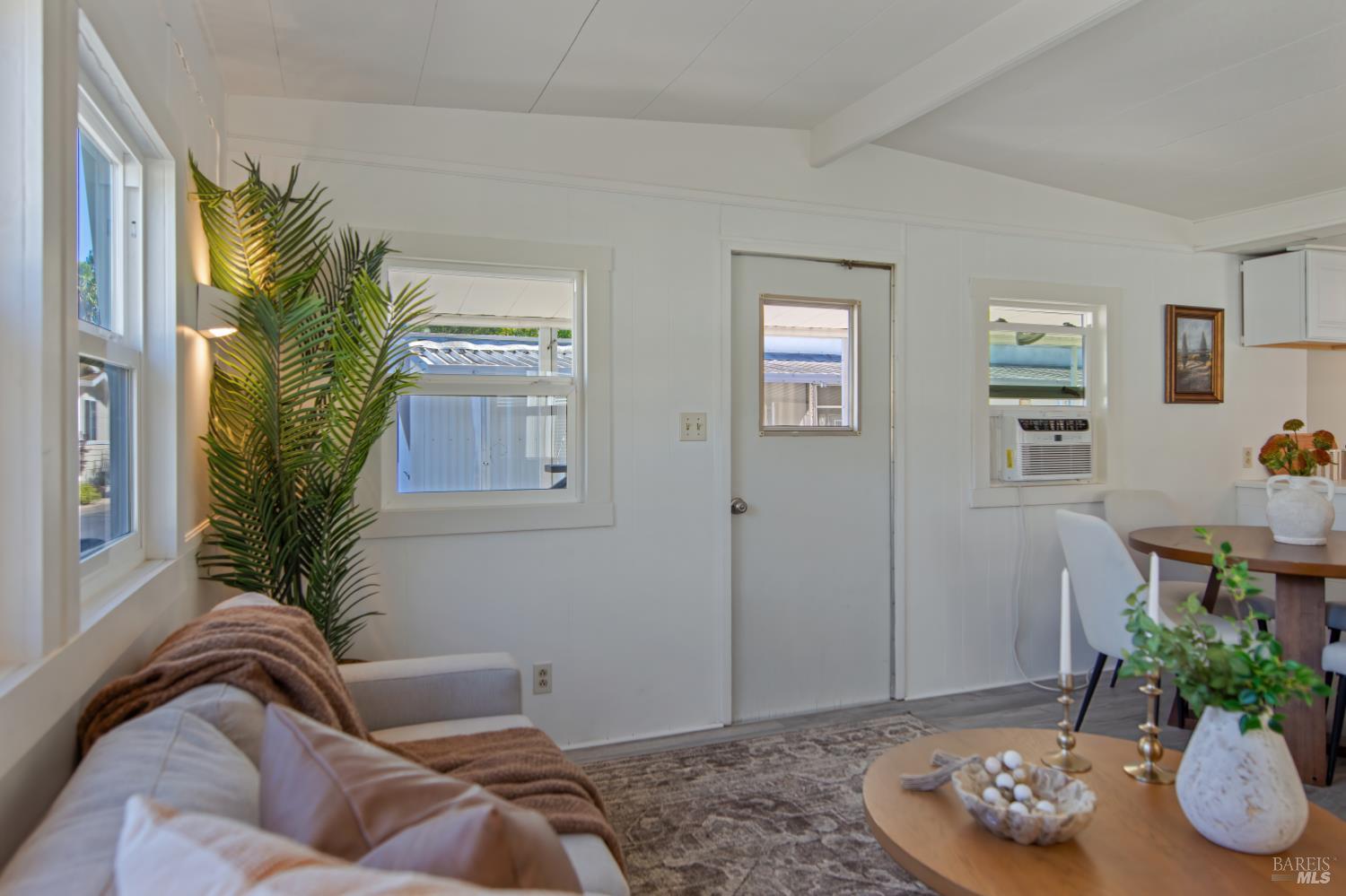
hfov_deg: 81.2
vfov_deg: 59.5
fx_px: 785
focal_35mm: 21
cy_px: 448
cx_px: 673
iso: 100
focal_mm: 14
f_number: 4
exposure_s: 1/60
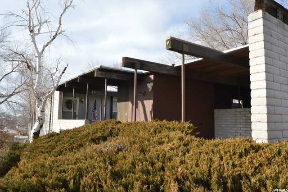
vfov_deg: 47.9
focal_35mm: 27
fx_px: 216
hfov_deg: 67.4
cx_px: 144
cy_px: 96
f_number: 7.1
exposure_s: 1/200
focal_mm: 18
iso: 100
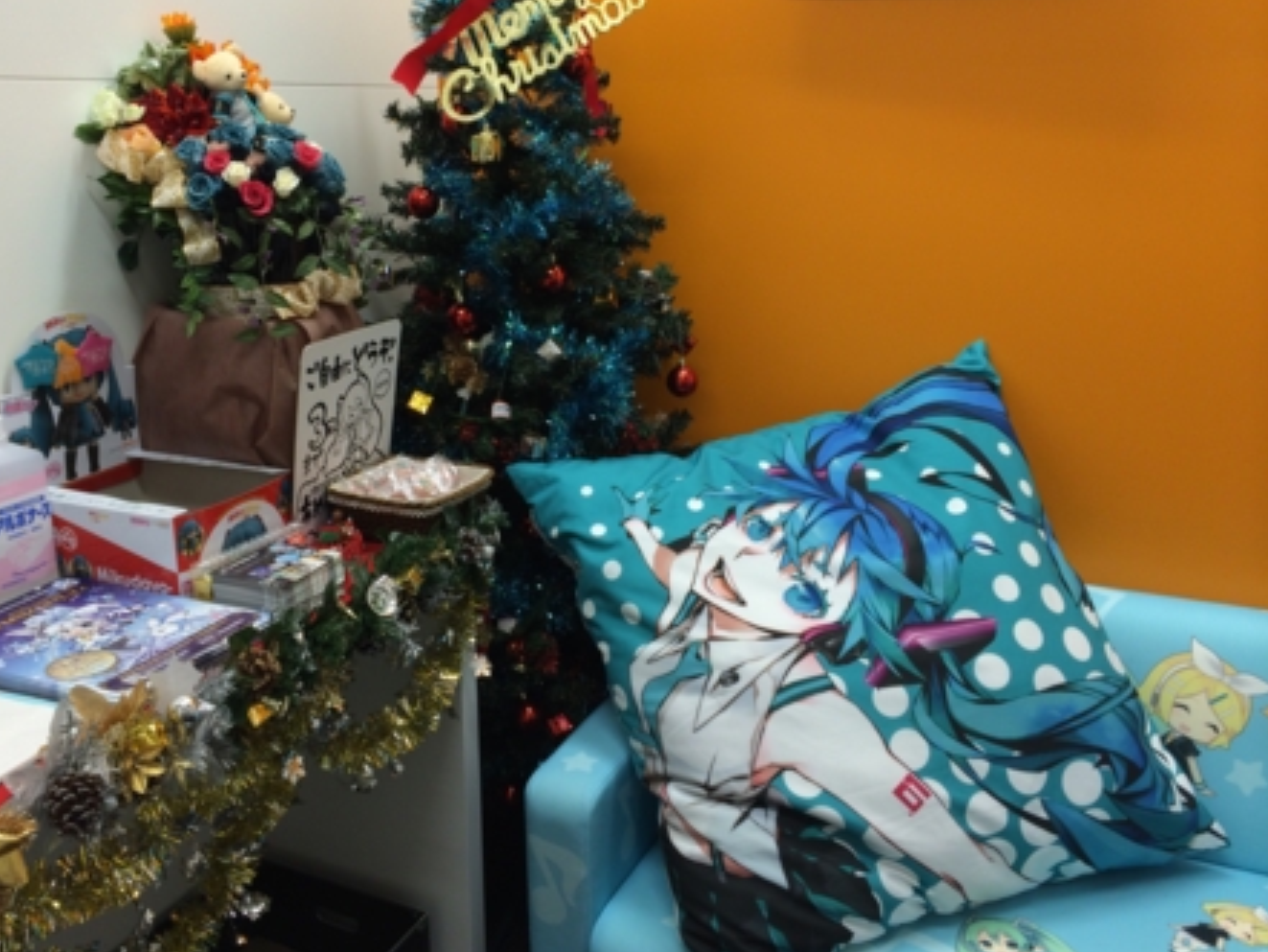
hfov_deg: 53.8
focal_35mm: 34
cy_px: 439
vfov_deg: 41.8
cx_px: 558
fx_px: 1246
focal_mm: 4.12
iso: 50
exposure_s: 1/60
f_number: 2.2
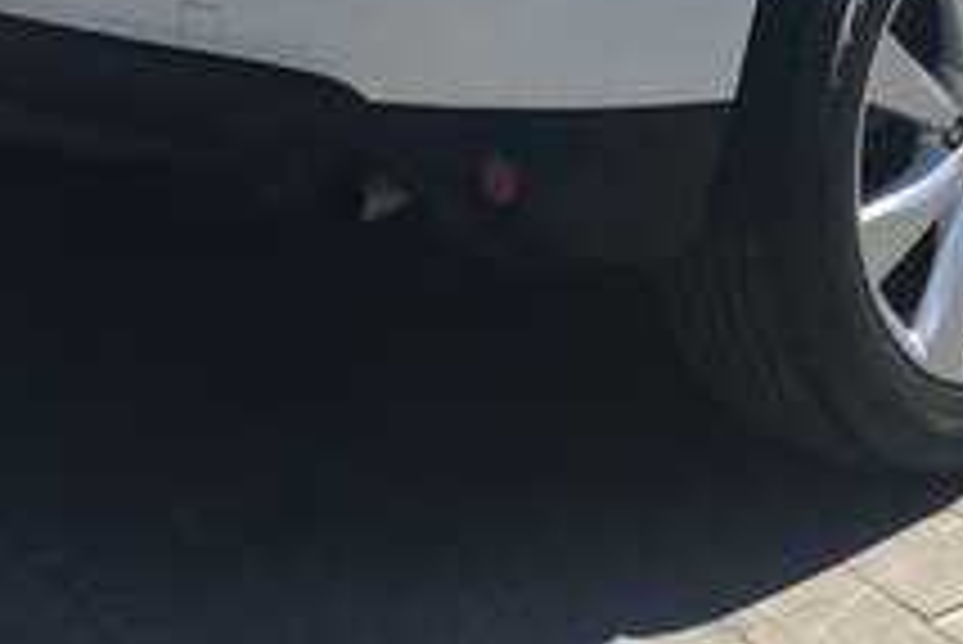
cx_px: 684
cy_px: -466
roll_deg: +1.2
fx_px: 2489
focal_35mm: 93
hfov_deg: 21.8
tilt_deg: -6.6
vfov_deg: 13.4
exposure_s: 1/1789
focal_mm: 4.15
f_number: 2.2
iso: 25
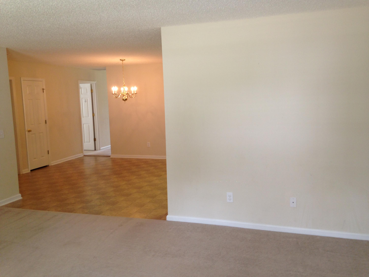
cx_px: 184
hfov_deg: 55.4
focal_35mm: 33
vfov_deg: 42.9
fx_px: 352
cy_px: 138
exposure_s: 1/20
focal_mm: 4.13
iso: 64
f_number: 2.4
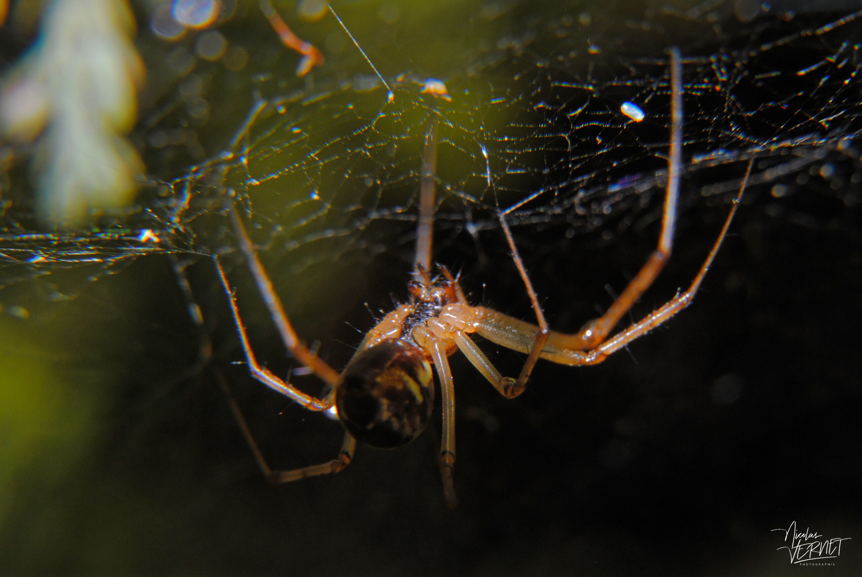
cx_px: 431
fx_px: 3775
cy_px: 288
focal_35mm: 158
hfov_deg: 13.0
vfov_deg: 8.7
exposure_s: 1/60
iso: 200
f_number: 5.6
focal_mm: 105
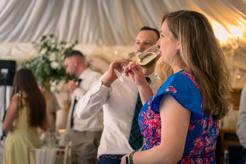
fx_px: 424
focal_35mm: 62
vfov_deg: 21.9
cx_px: 123
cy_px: 82
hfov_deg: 32.4
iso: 2500
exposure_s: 1/250
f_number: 2.8
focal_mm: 62
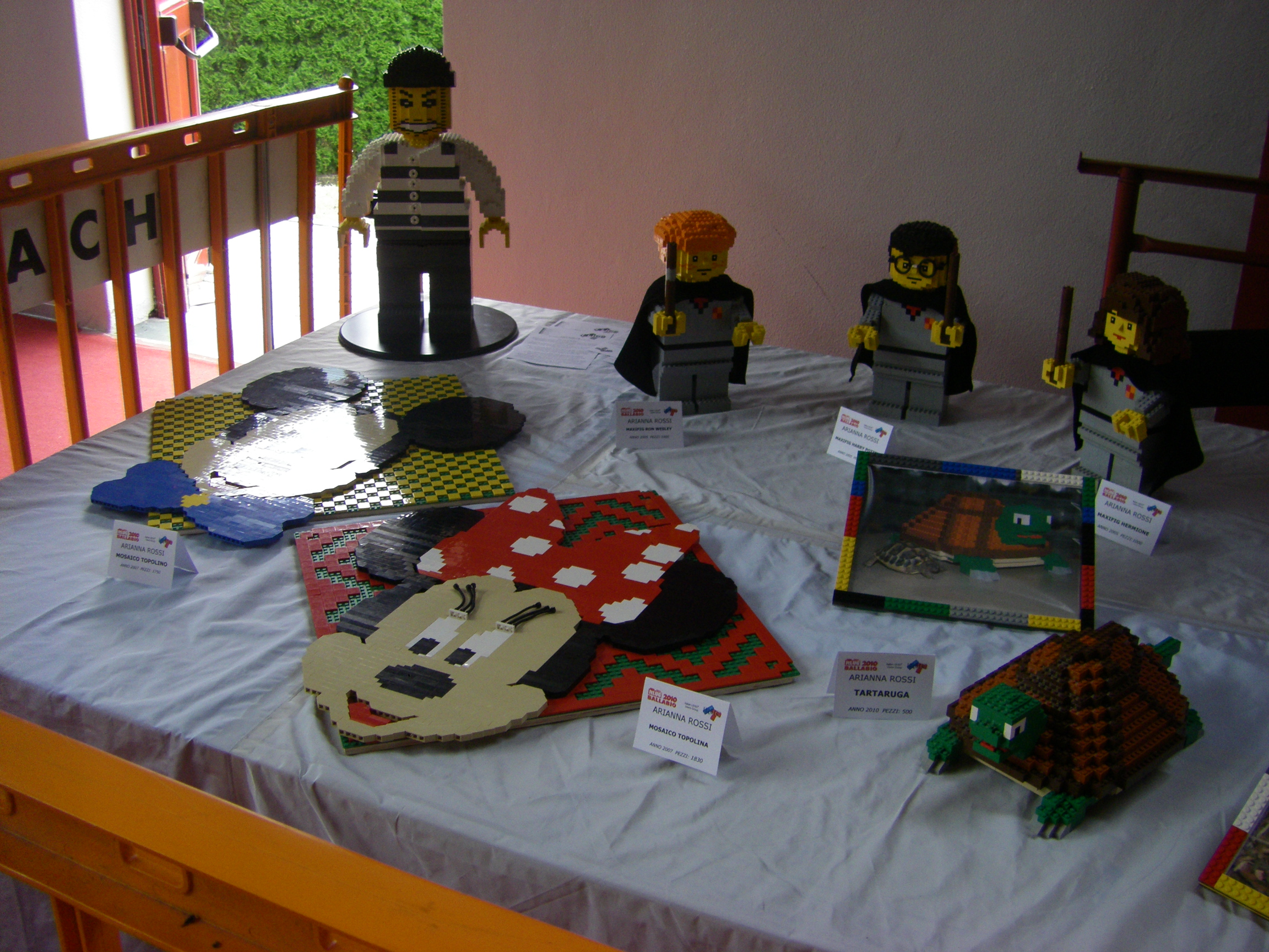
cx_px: 634
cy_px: 476
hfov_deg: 49.0
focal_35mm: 38
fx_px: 1393
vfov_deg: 37.7
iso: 200
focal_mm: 6.3
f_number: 3.5
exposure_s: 1/50
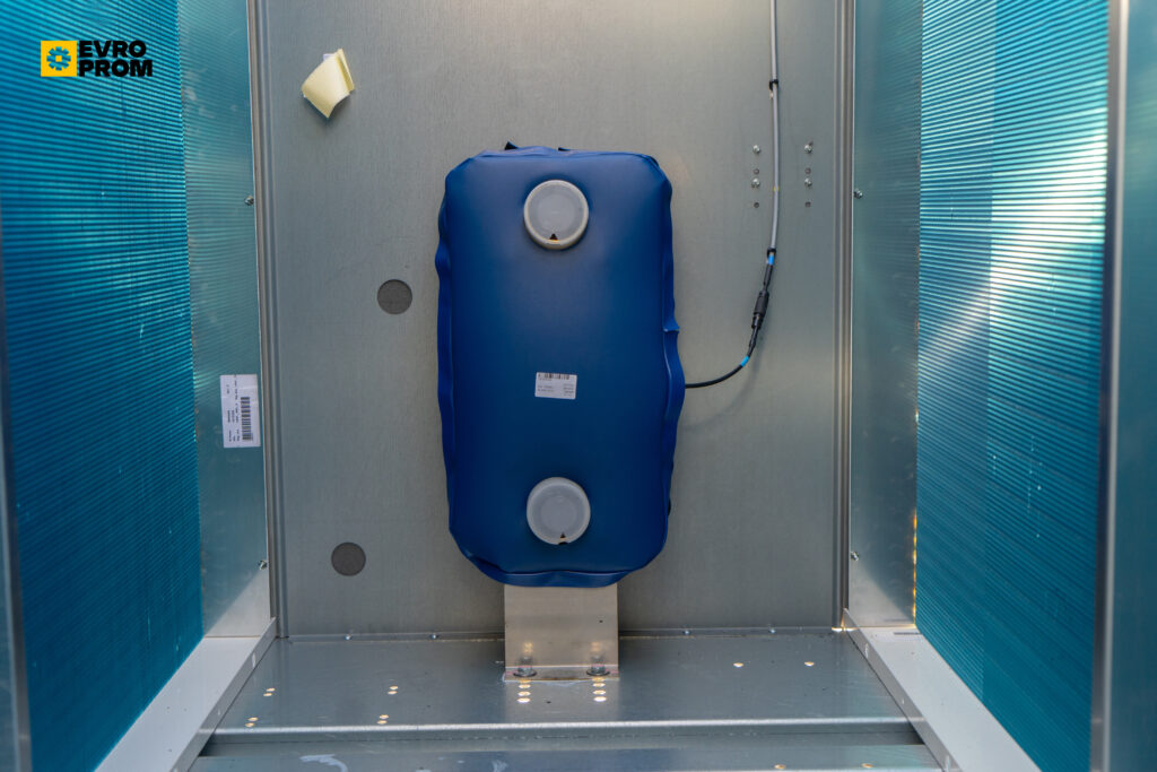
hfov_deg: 44.5
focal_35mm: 44
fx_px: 1414
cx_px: 578
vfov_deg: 30.5
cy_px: 386
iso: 500
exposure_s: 1/60
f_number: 4
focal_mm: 44
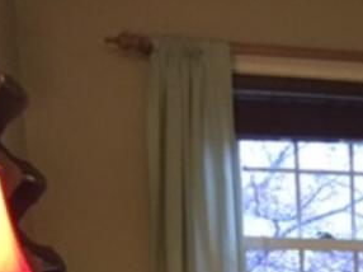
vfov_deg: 12.9
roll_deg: -1.4
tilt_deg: -11.3
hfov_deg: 16.6
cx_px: 595
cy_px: 484
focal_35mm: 104
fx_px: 1090
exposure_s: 1/15
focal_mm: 4.15
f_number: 2.2
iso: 500
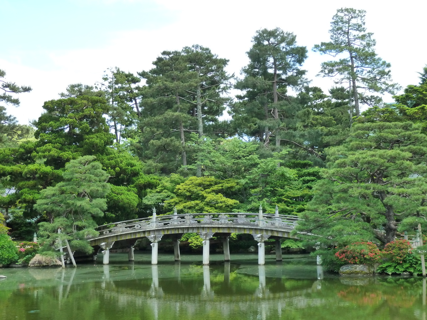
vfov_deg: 24.8
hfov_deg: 32.7
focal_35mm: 59
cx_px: 214
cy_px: 160
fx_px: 728
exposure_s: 1/160
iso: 200
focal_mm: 9.7
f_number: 3.9
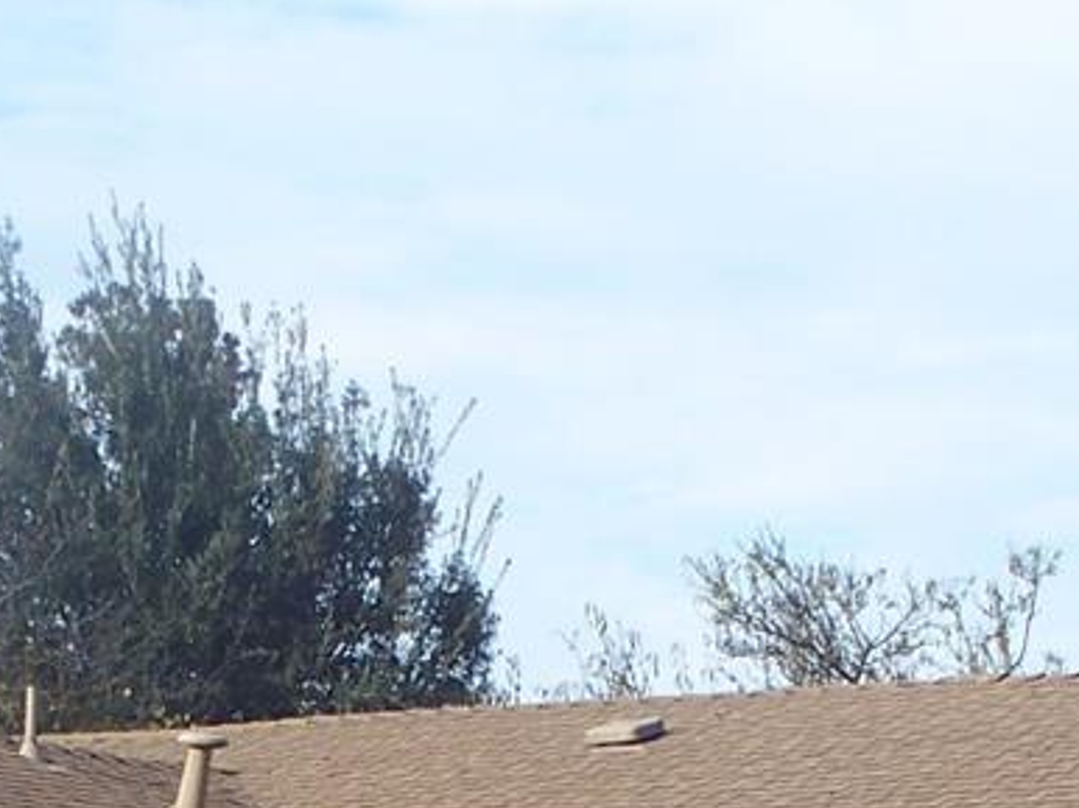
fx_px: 4361
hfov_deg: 14.1
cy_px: 1074
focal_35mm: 140
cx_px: 579
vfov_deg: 10.3
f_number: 2.8
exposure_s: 1/640
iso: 80
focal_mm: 7.54
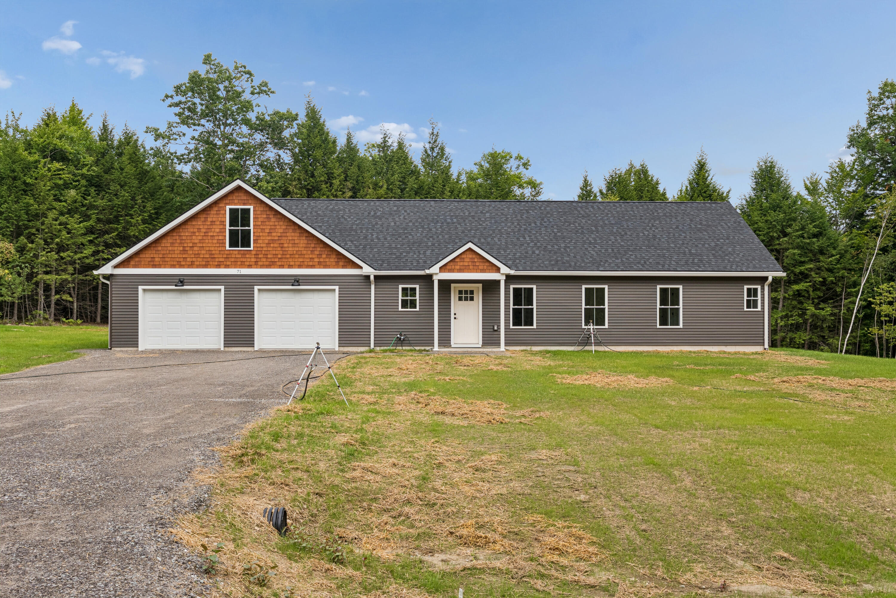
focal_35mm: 31
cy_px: 299
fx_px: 772
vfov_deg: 42.4
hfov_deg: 60.3
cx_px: 448
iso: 320
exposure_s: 1/320
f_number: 10
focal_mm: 31
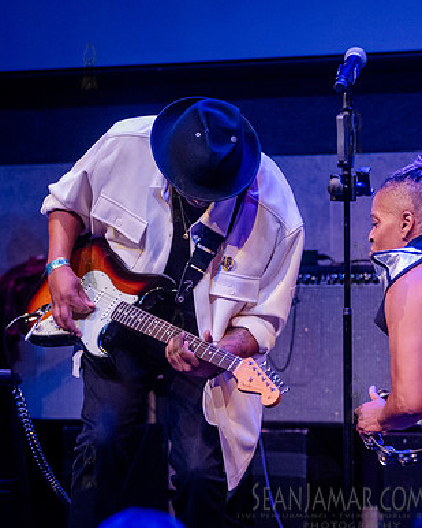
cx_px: 274
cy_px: 259
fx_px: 3230
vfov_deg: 9.3
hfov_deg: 7.5
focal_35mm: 207
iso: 5000
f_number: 3.5
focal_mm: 120
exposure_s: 1/400
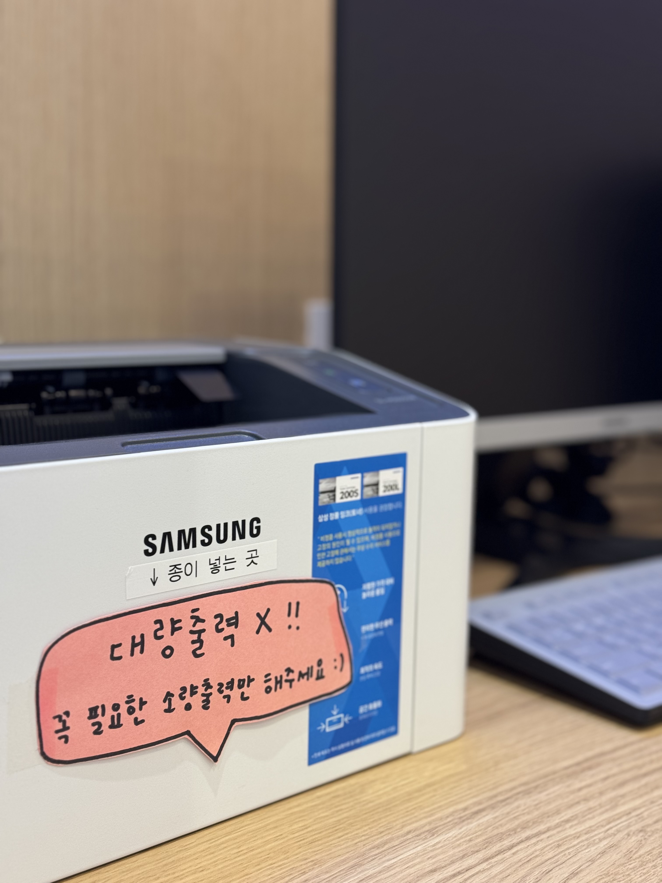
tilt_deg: -7.9
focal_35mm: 48
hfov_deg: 30.3
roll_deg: -1.2
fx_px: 1224
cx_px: 331
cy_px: 442
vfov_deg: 39.7
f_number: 1.78
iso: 100
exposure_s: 1/60
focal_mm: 6.76
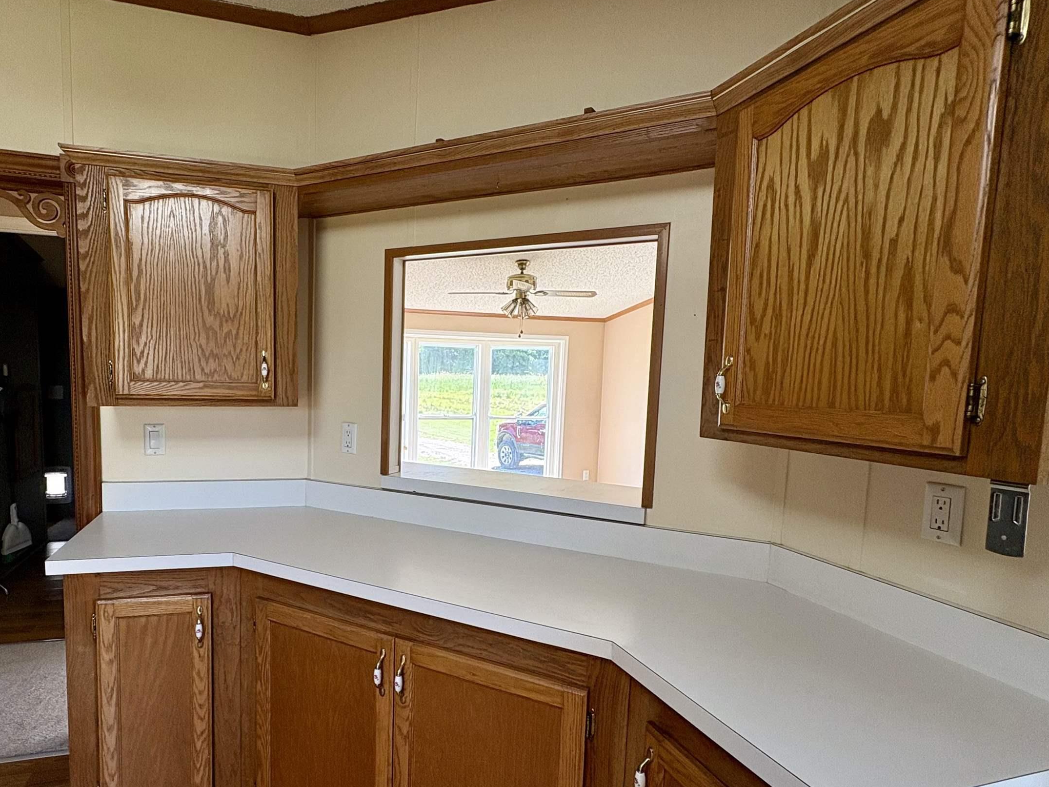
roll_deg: -1.0
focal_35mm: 20
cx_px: 436
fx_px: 606
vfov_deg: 65.8
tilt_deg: -5.8
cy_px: 438
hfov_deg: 81.1
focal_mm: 2.22
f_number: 2.2
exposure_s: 1/126
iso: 64
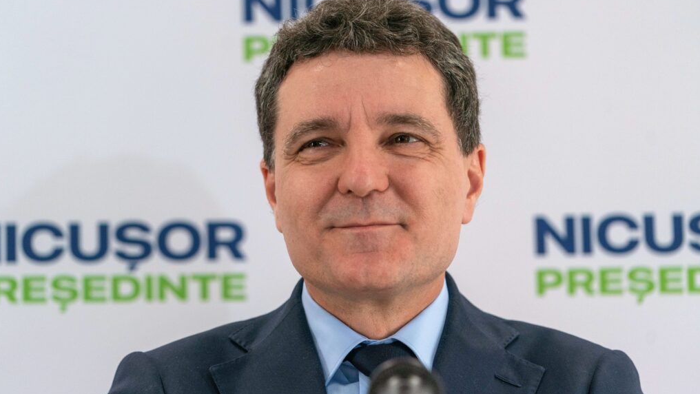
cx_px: 349
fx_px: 3156
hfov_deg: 12.7
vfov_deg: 7.1
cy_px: 192
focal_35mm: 170
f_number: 4
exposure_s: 1/500
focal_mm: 161
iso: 1600
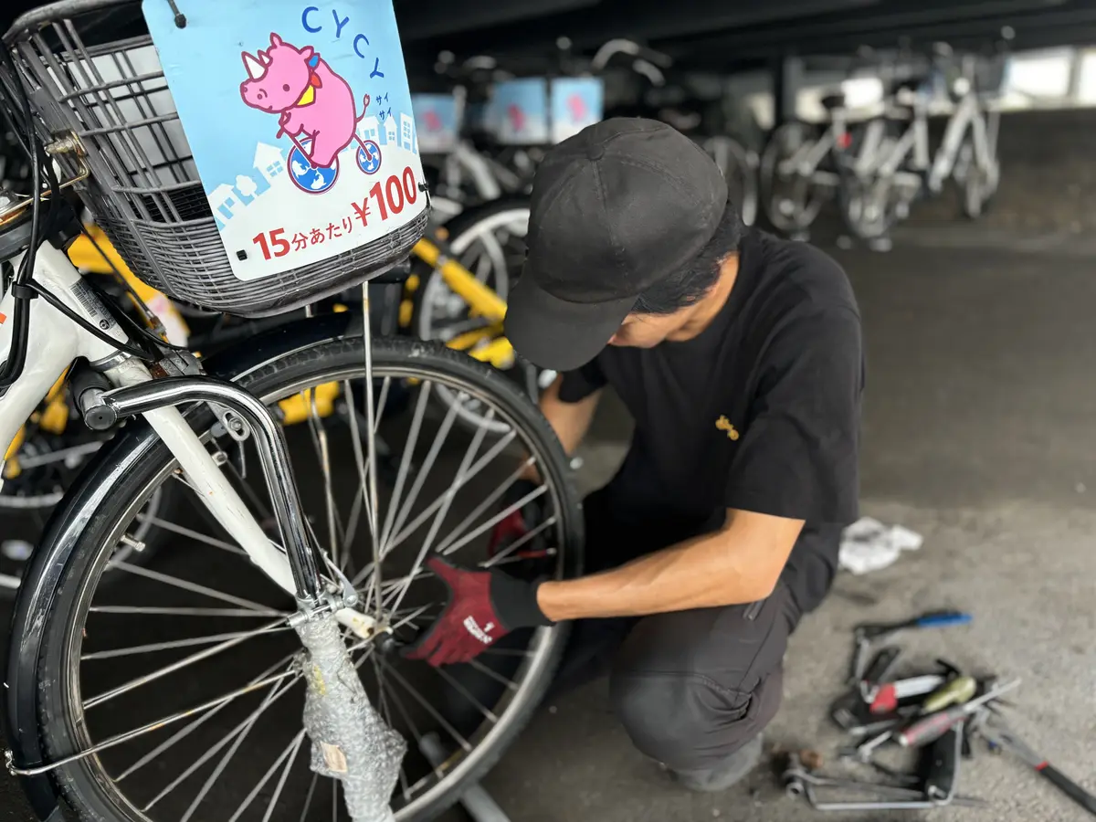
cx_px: 548
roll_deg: +4.9
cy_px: 411
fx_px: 823
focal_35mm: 26
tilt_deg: -19.7
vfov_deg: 53.1
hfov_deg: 67.3
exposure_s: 1/109
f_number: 1.6
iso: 125
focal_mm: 5.96
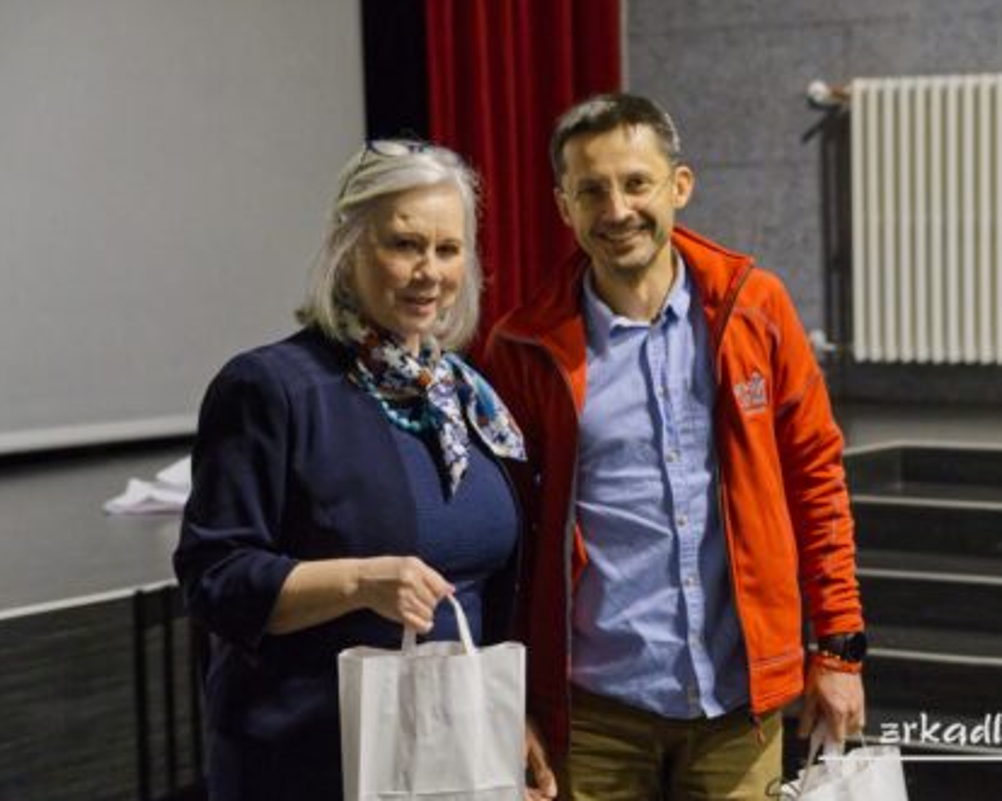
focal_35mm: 85
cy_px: 402
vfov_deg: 18.1
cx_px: 595
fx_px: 2520
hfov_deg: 22.5
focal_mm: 50
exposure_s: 1/160
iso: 8000
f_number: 4
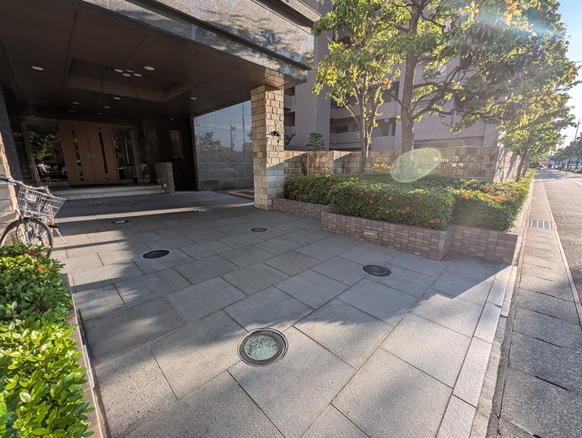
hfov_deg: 106.1
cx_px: 291
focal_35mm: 13
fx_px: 219
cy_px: 219
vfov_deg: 90.0
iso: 39
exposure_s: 1/871
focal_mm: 1.95
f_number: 2.2
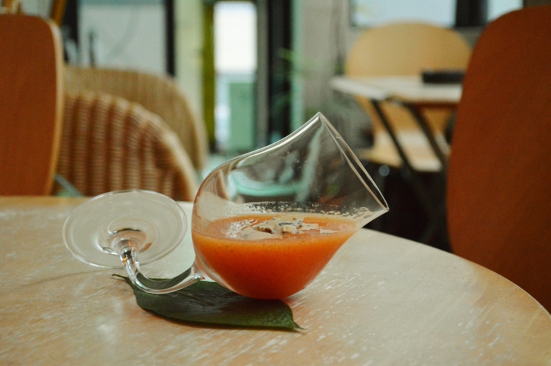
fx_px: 1055
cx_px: 276
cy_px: 183
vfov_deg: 19.7
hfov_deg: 29.3
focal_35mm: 69
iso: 3200
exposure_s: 1/15
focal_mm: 46
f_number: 5.3
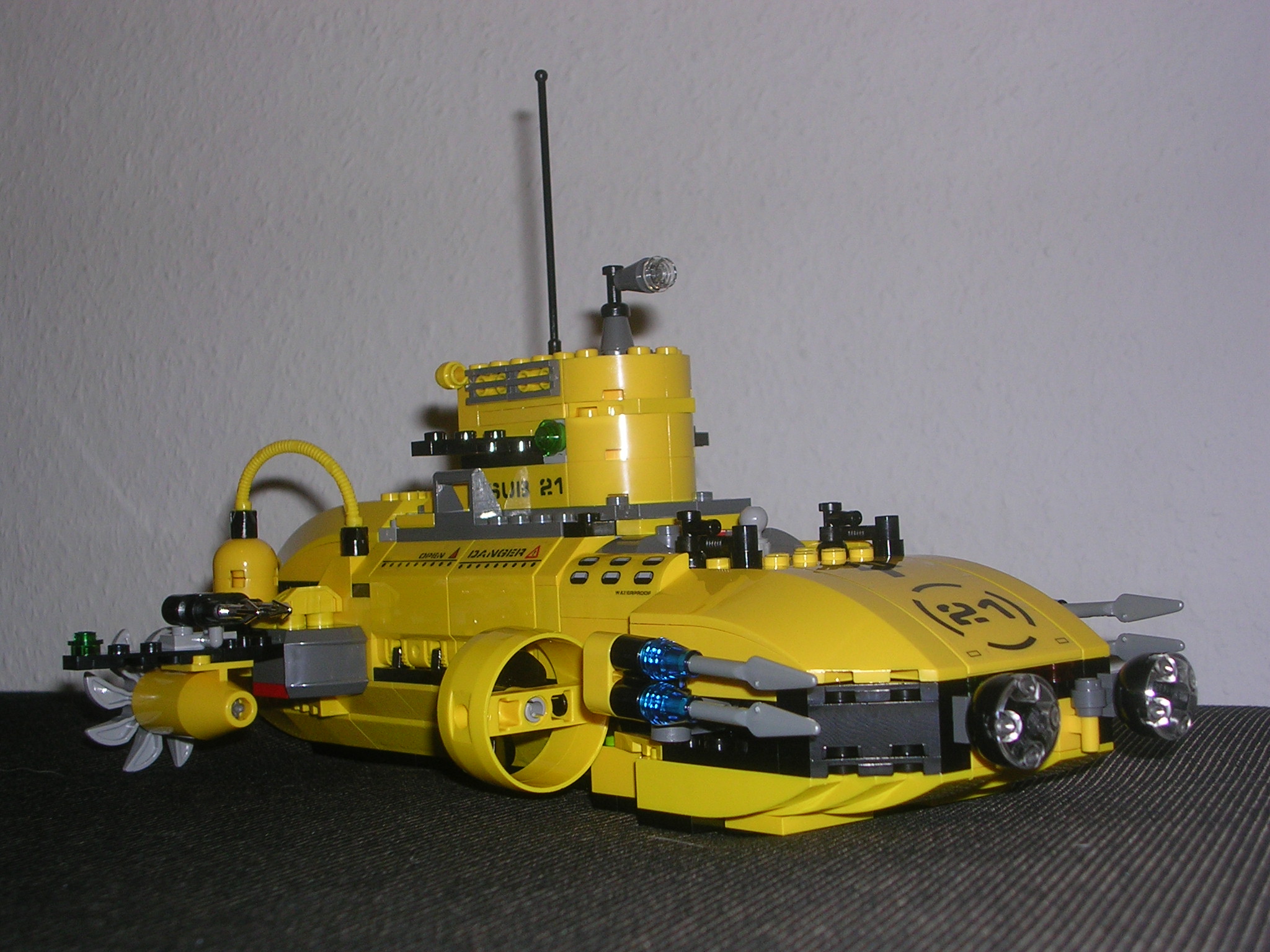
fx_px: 2201
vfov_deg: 24.4
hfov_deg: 32.2
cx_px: 635
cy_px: 476
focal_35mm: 60
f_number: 3.4
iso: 50
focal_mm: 9.1
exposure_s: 1/60.1
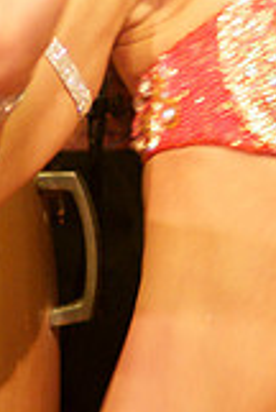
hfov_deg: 1.3
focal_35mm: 1079
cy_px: -177
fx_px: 12355
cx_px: 364
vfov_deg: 1.9
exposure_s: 1/40
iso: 1600
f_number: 2.8
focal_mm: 200
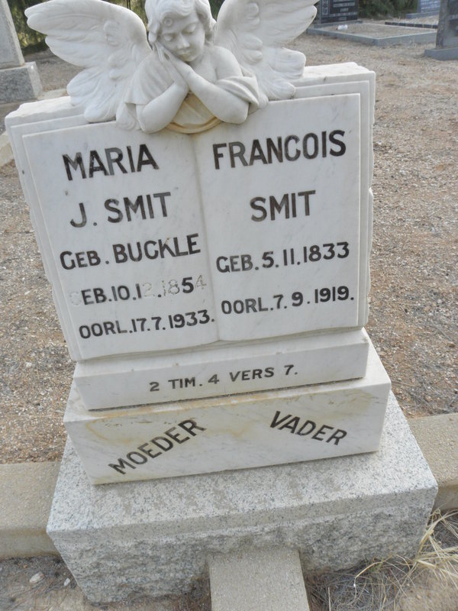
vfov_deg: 67.3
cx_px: 229
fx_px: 459
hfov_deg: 53.1
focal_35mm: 26
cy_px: 306
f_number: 6.3
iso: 200
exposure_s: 1/60
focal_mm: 4.6
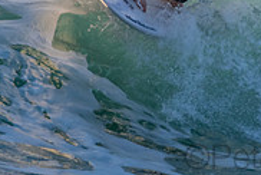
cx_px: 295
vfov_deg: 0.8
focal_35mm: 1812
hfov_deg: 1.1
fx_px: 13158
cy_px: -81
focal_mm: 380
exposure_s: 1/1250
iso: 720
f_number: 5.6
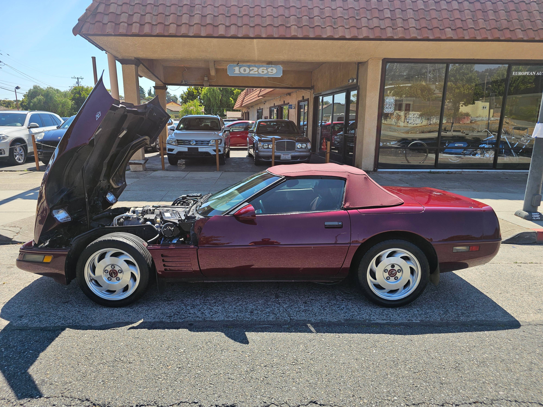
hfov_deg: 73.9
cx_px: 272
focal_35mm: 23
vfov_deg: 58.9
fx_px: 361
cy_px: 204
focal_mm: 6.3
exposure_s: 1/456
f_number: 1.7
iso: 10
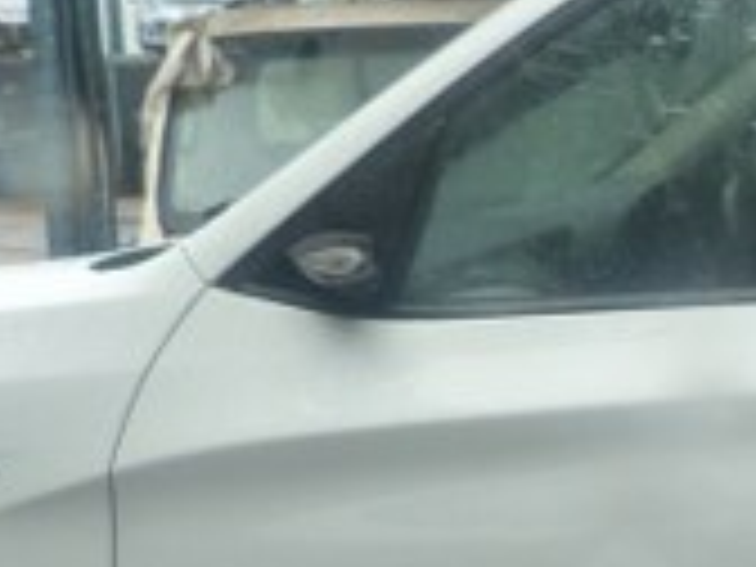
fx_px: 2599
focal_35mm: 119
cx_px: 1062
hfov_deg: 15.5
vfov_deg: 12.2
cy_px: 652
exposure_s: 1/160
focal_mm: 4.5
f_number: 4
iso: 125
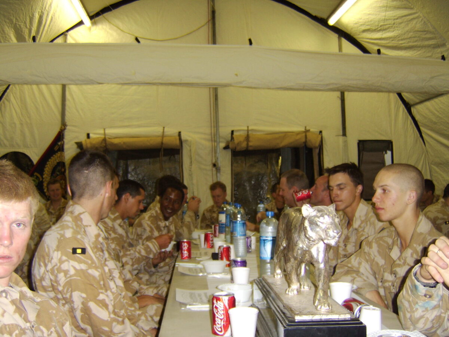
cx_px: 224
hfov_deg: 58.4
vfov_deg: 45.4
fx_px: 402
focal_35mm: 31
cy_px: 168
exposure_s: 1/30
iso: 141
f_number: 2.7
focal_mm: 8.13
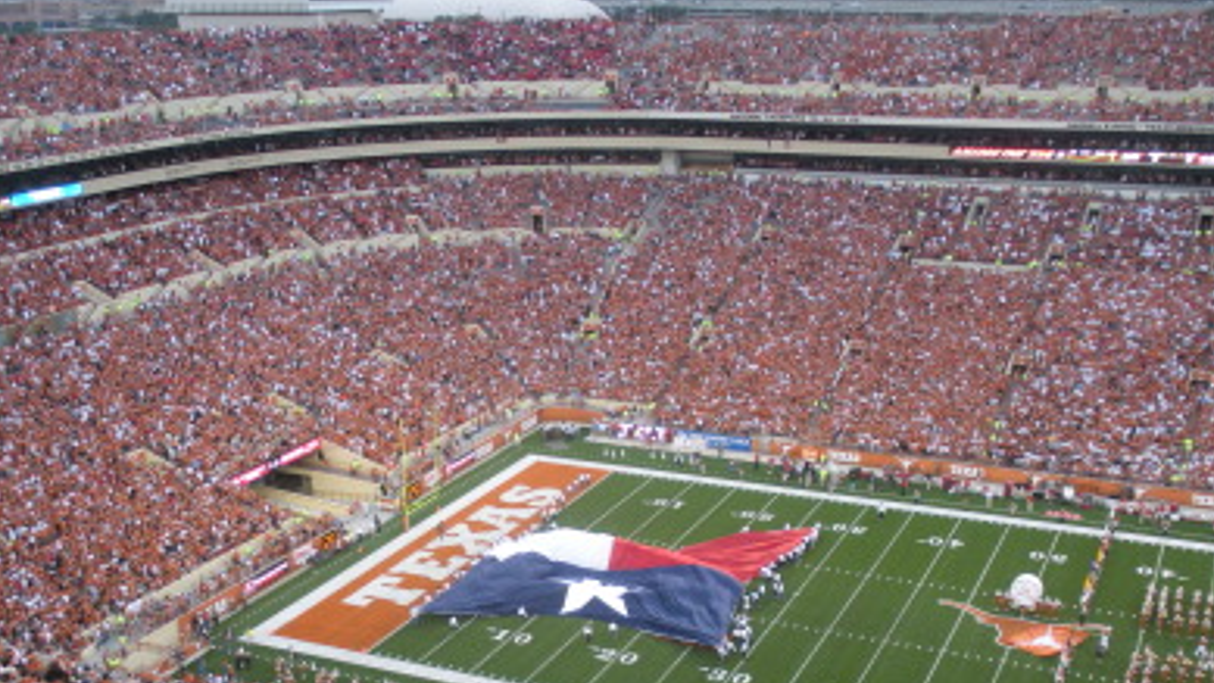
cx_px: 596
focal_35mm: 46
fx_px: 1481
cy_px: 530
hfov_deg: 44.6
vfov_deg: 25.6
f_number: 3.5
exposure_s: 1/54.8
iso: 113
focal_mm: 6.3
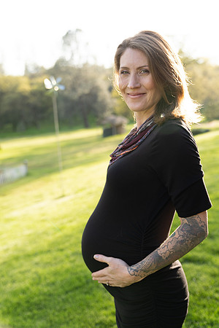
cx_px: 110
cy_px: 164
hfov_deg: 35.1
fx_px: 347
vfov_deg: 50.7
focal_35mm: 38
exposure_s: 1/250
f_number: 2.8
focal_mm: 38
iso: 125
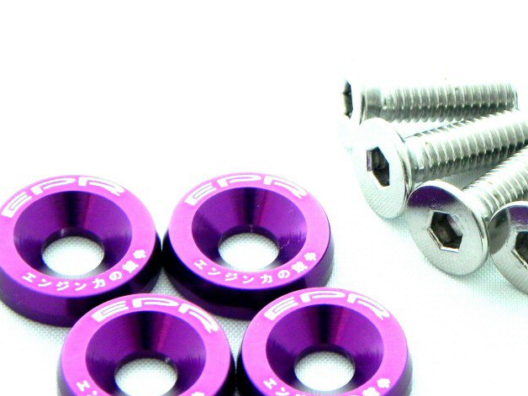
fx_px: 3935
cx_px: 314
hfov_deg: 7.7
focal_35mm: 258
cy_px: 261
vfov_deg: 5.8
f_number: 4.5
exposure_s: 1/29.7
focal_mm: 28.8
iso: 400
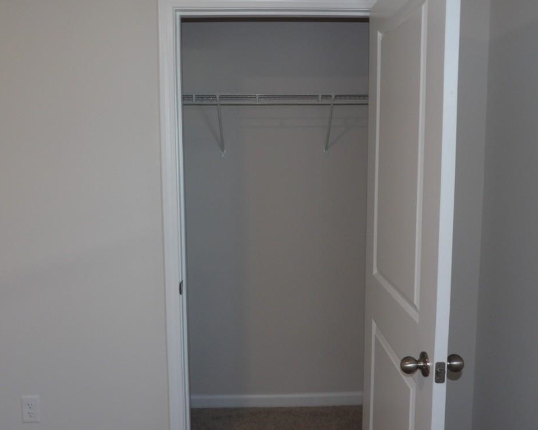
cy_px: 209
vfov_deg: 48.5
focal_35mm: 30
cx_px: 284
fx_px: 478
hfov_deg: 58.7
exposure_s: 1/33
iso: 200
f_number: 3.4
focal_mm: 5
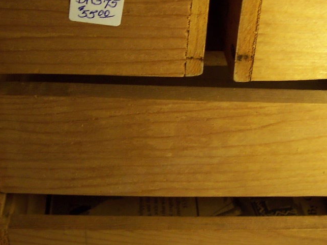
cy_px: 93
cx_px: 181
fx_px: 652
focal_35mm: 69
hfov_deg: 28.1
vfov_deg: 21.3
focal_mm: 5.6
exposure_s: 1/180
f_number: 2.8
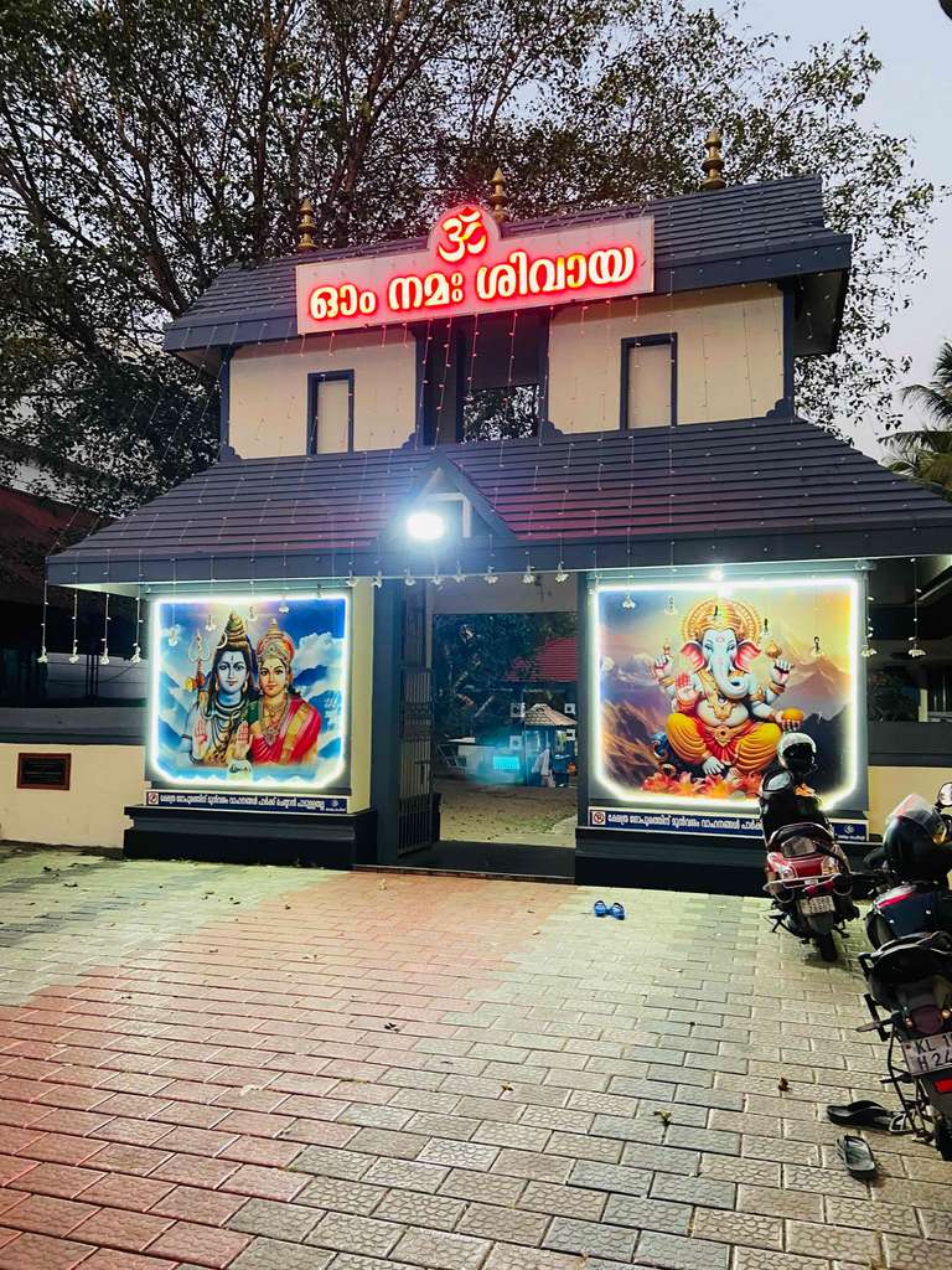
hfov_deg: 53.1
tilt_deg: +5.0
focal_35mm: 26
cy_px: 635
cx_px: 476
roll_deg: -0.7
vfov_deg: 67.3
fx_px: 953
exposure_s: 1/33
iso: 320
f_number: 1.8
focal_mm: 4.25
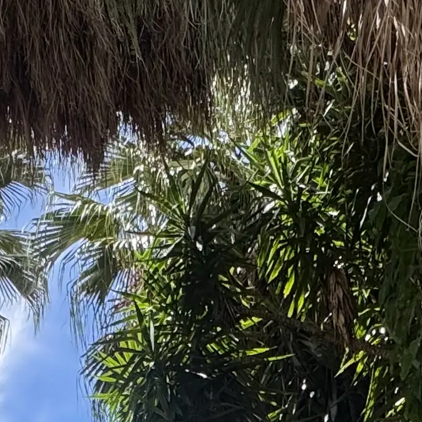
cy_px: 733
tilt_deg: +14.8
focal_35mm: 74
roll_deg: +3.6
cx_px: 150
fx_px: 1021
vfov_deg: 18.7
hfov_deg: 23.3
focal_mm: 2.22
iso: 40
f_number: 2.2
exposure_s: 1/587
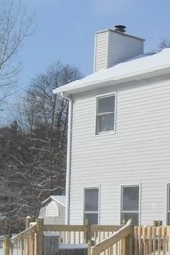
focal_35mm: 86
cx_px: 258
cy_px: 175
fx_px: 610
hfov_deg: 14.7
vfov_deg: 23.5
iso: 80
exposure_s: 1/500
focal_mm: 6.3
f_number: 7
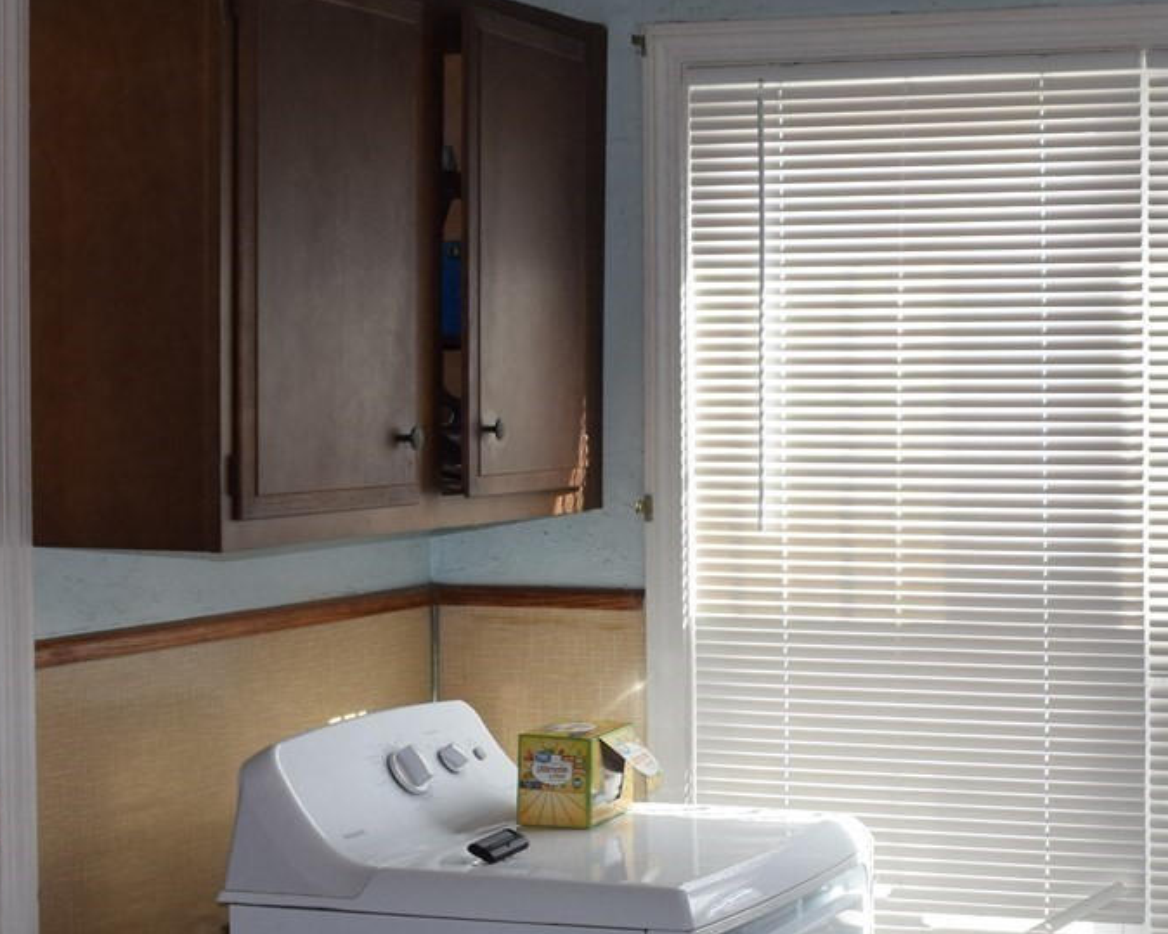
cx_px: 891
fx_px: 2661
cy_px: 455
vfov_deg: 19.9
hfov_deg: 24.5
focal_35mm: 77
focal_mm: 18
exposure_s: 1/125
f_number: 5.6
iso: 360
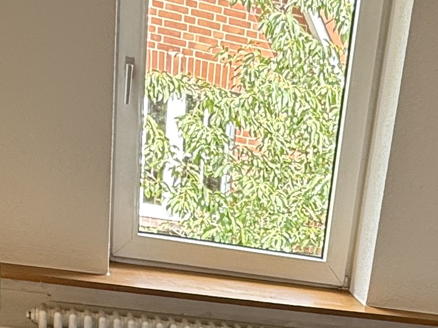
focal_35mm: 71
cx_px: 411
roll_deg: -11.0
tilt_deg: -24.6
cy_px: 546
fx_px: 898
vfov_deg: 17.7
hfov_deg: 26.3
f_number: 2.2
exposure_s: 1/99
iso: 125
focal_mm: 2.22
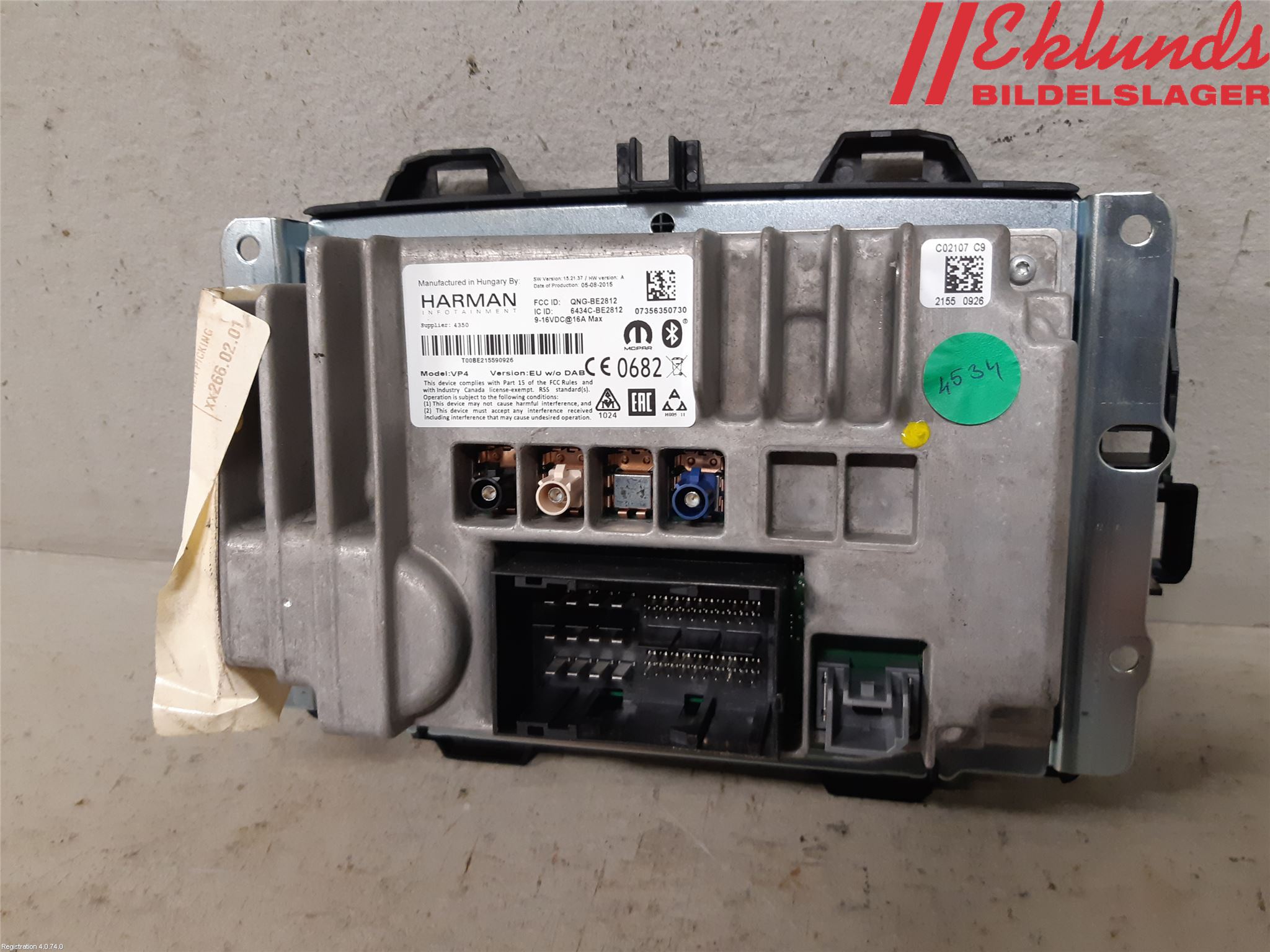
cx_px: 635
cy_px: 476
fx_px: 954
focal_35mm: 26
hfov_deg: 67.3
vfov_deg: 53.1
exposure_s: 1/50
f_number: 1.7
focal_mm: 3.93
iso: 160
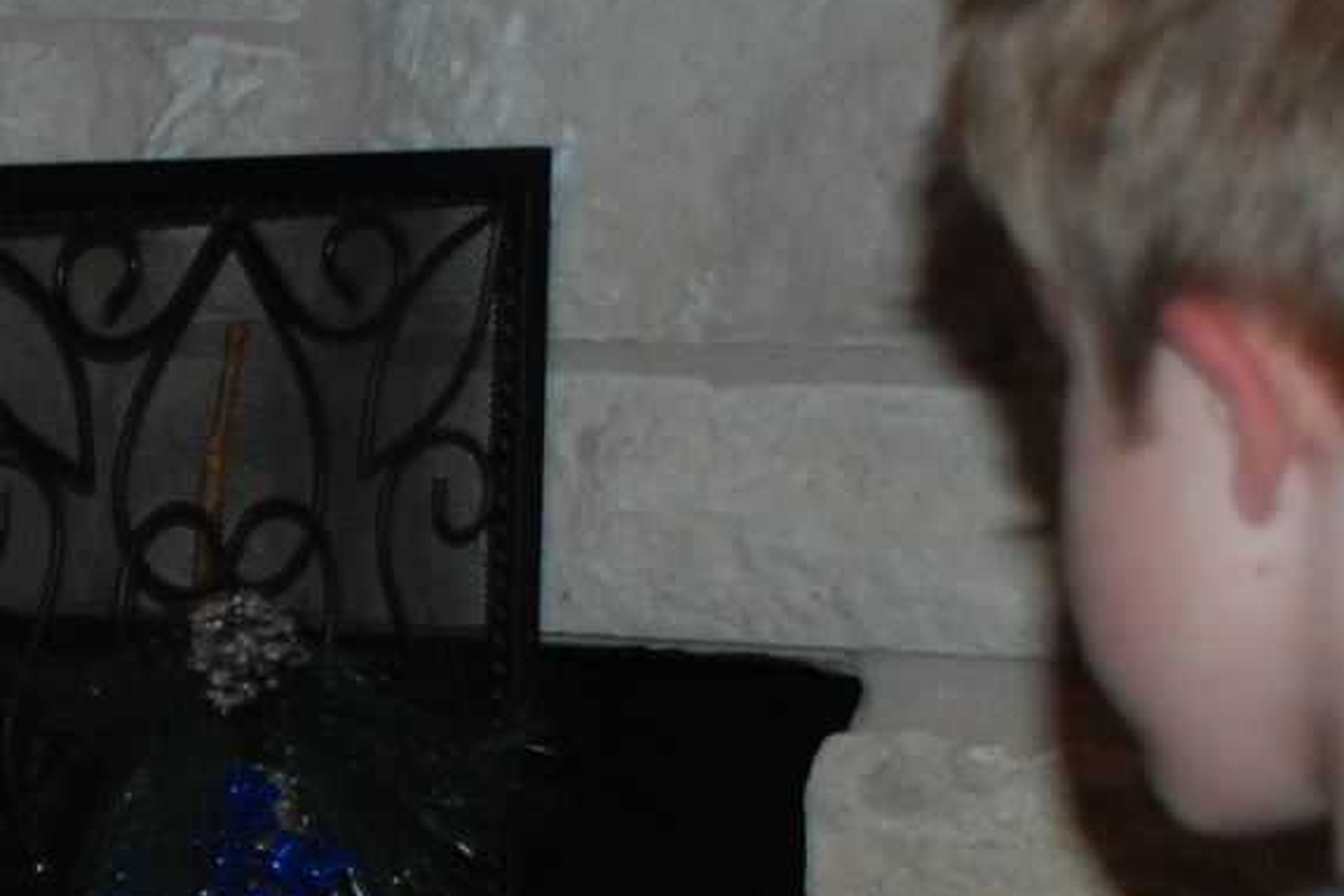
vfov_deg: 4.6
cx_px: -1248
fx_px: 11162
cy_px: 1253
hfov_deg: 6.7
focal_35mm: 299
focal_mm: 38
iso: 200
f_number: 4.5
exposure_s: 1/60
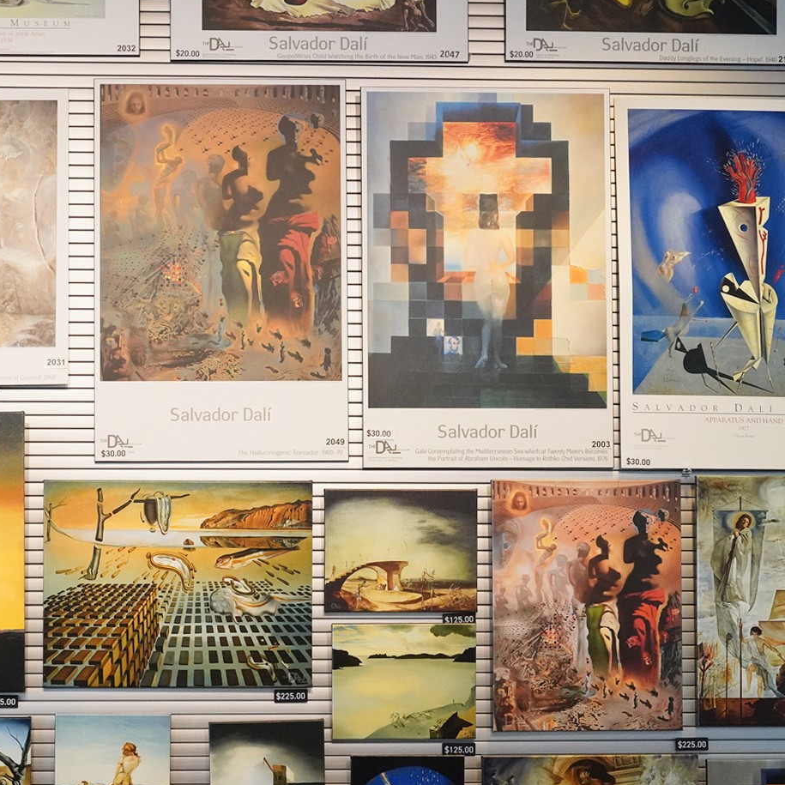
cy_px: 522
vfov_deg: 32.5
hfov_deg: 32.6
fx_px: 1334
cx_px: 284
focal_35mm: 52
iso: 6400
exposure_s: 1/100
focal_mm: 28
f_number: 10
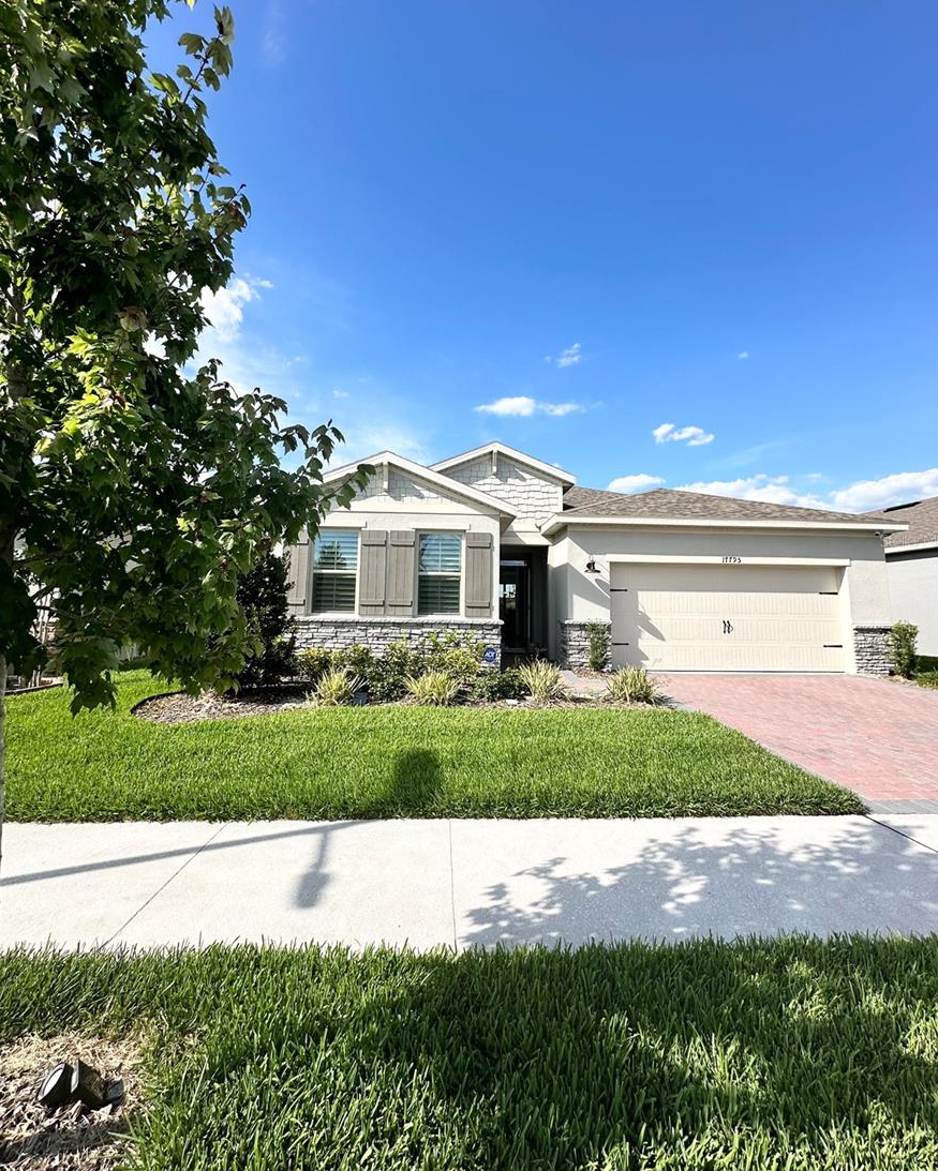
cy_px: 540
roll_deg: -1.8
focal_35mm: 15
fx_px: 520
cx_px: 473
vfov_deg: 96.6
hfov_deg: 84.1
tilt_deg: +7.9
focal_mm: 2.22
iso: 50
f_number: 2.2
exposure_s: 1/2174
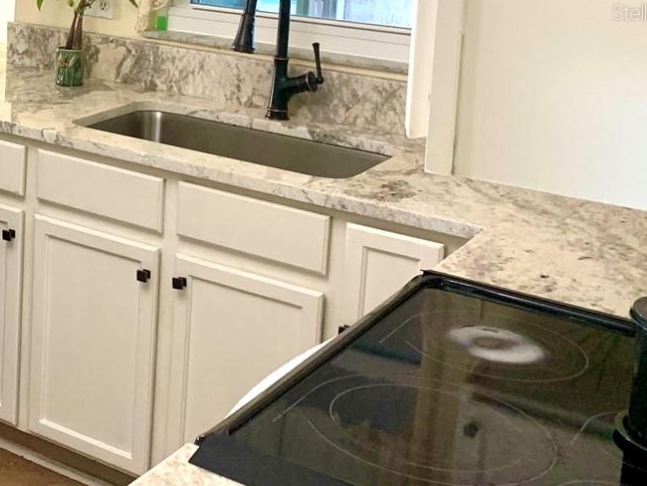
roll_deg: -1.7
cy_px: 12
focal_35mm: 64
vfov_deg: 22.2
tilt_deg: -8.3
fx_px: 1197
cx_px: -90
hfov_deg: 27.3
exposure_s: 1/60
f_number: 1.8
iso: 125
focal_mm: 4.25
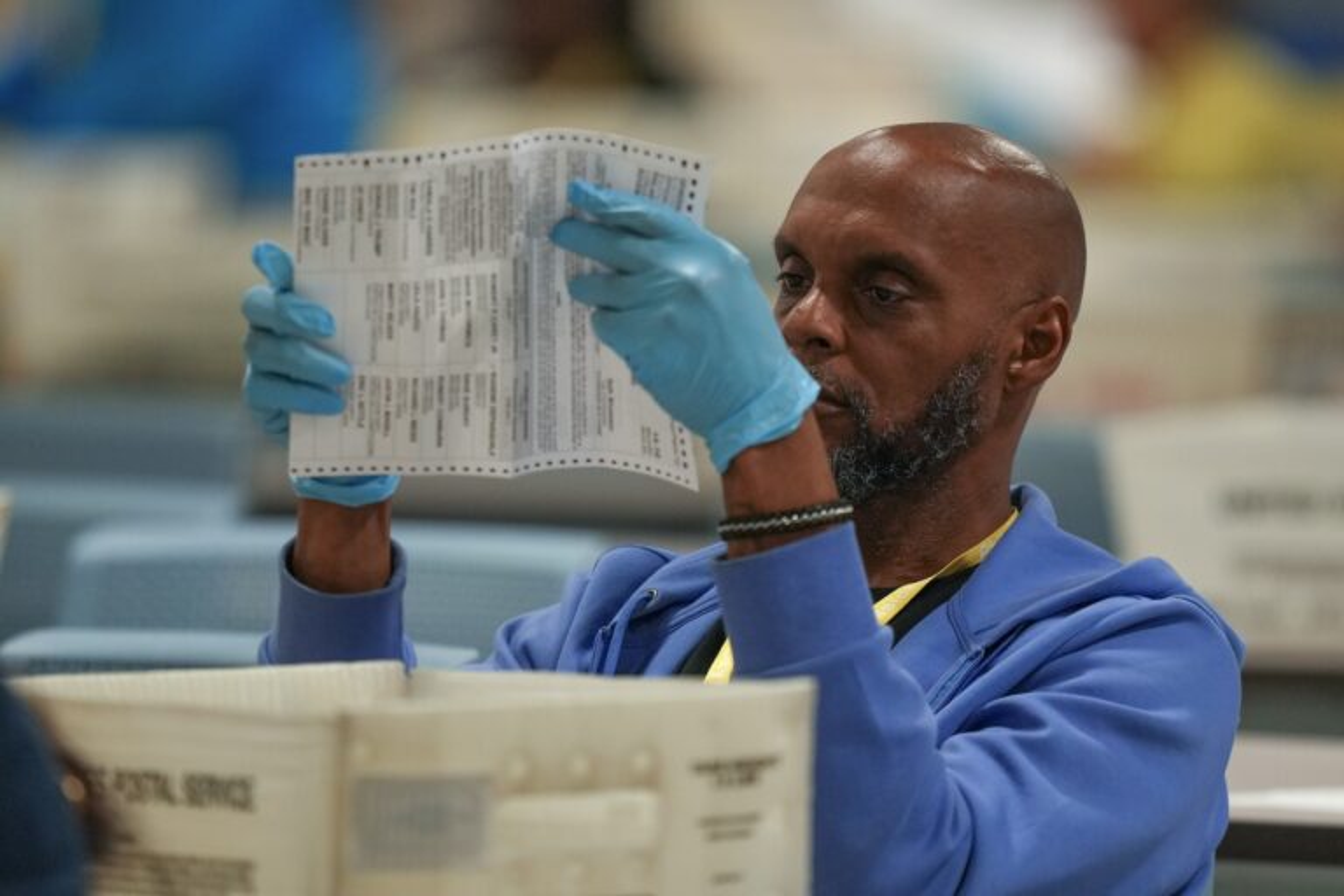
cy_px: 448
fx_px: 22398
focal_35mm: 600
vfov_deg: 2.3
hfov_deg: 3.4
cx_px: 672
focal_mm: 400
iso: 2500
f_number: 2.8
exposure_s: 1/250
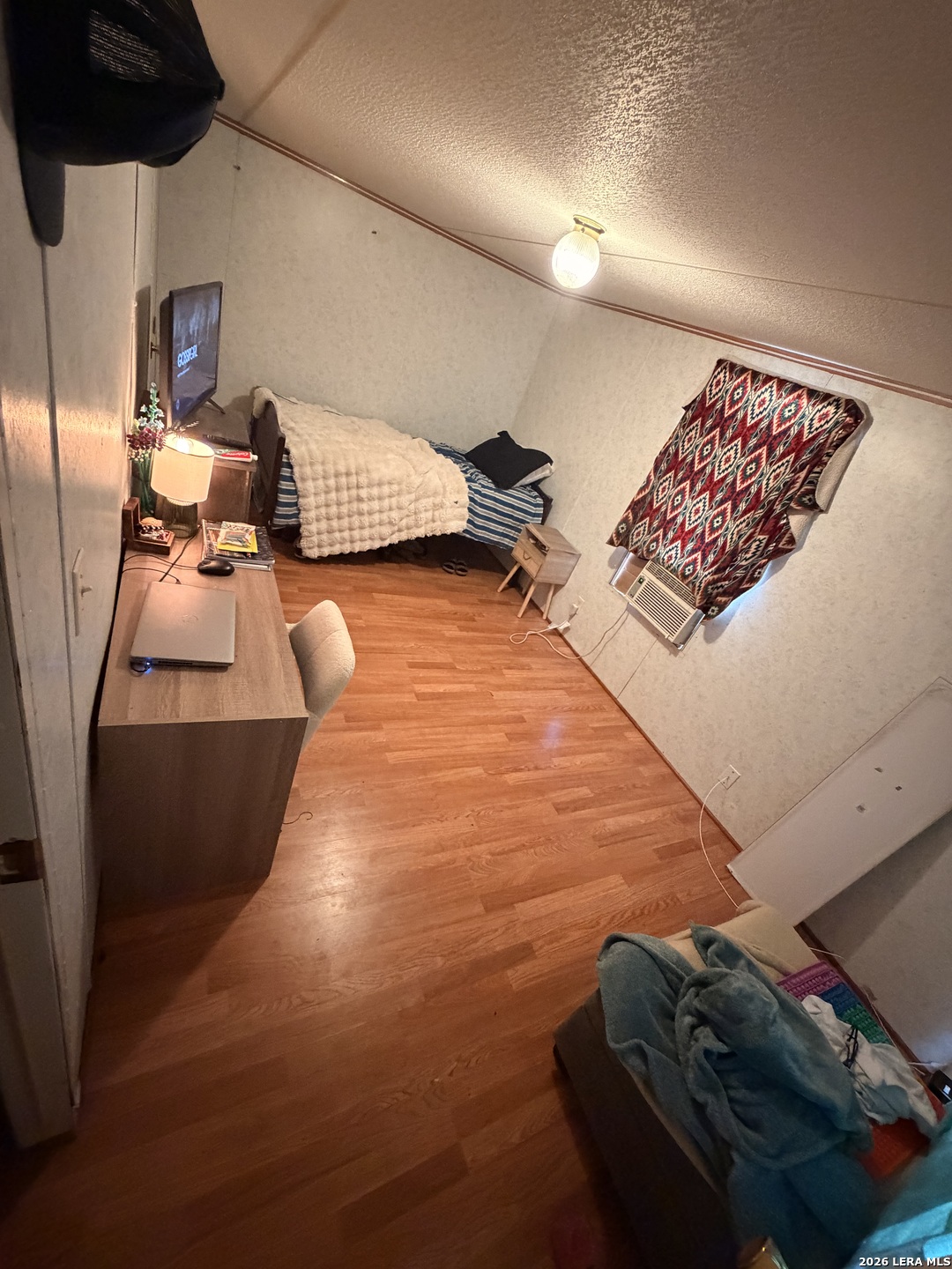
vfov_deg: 102.1
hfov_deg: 85.7
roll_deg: -23.7
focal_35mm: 14
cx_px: 476
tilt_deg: -30.0
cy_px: 634
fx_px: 513
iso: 1000
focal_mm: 2.22
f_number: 2.2
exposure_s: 1/40
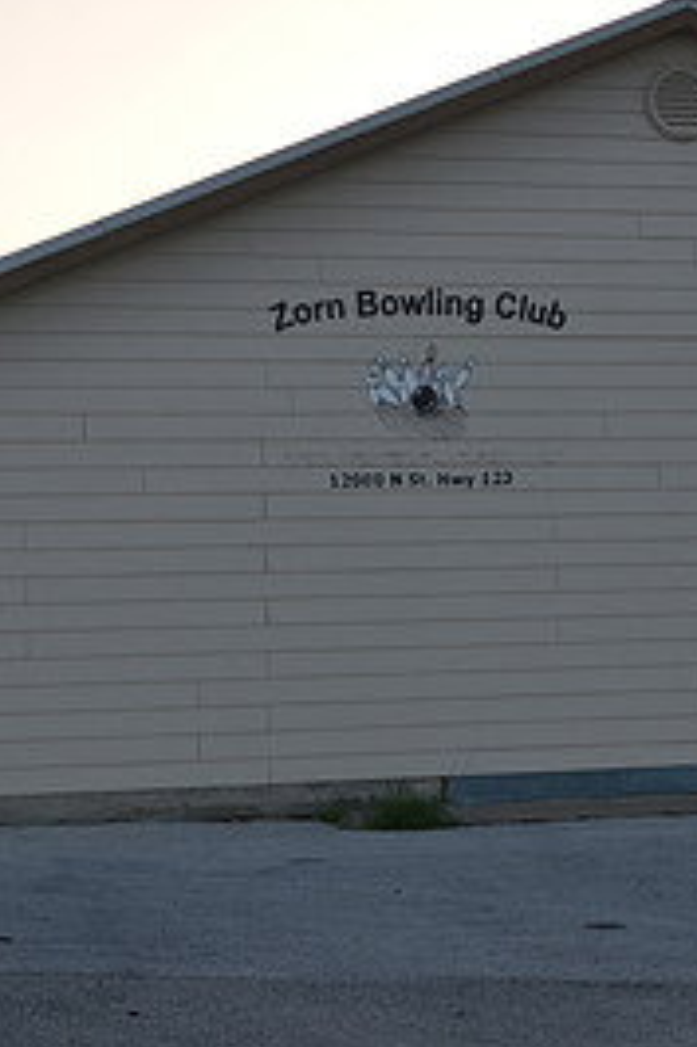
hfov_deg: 16.0
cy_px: 461
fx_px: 2472
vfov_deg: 23.9
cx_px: 508
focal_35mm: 85
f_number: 5
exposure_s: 1/250
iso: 100
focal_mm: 26
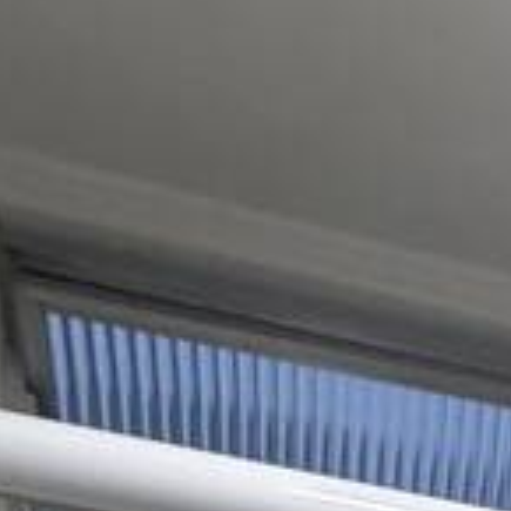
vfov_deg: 12.3
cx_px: 959
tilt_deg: -8.8
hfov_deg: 15.7
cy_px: 1396
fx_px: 1537
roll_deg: -2.1
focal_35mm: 92
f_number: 2.2
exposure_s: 1/60
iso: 320
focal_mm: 2.22
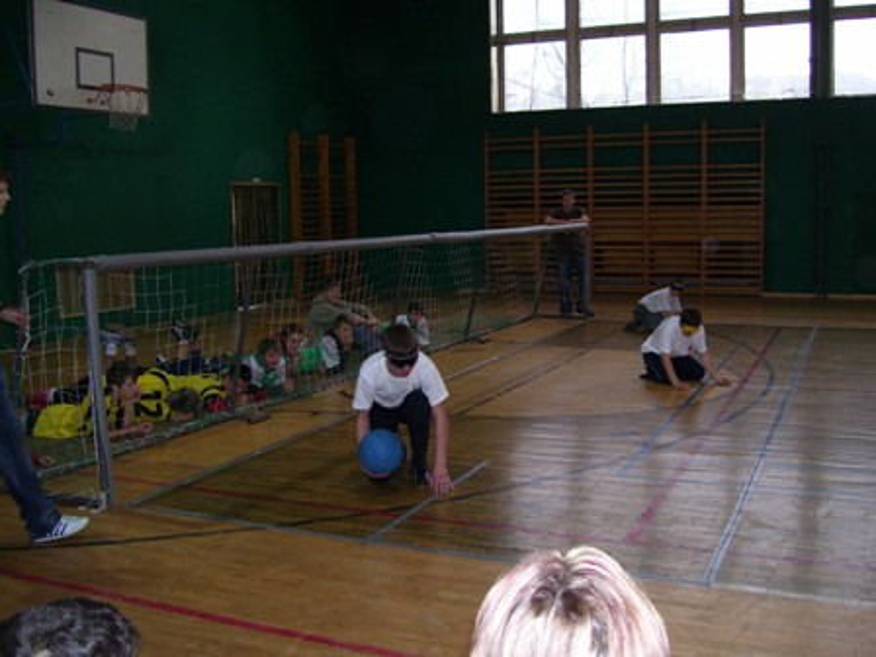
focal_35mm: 37
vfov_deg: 38.7
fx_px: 936
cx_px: 438
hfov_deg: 50.1
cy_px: 328
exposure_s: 1/60
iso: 160
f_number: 2.7
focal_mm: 6
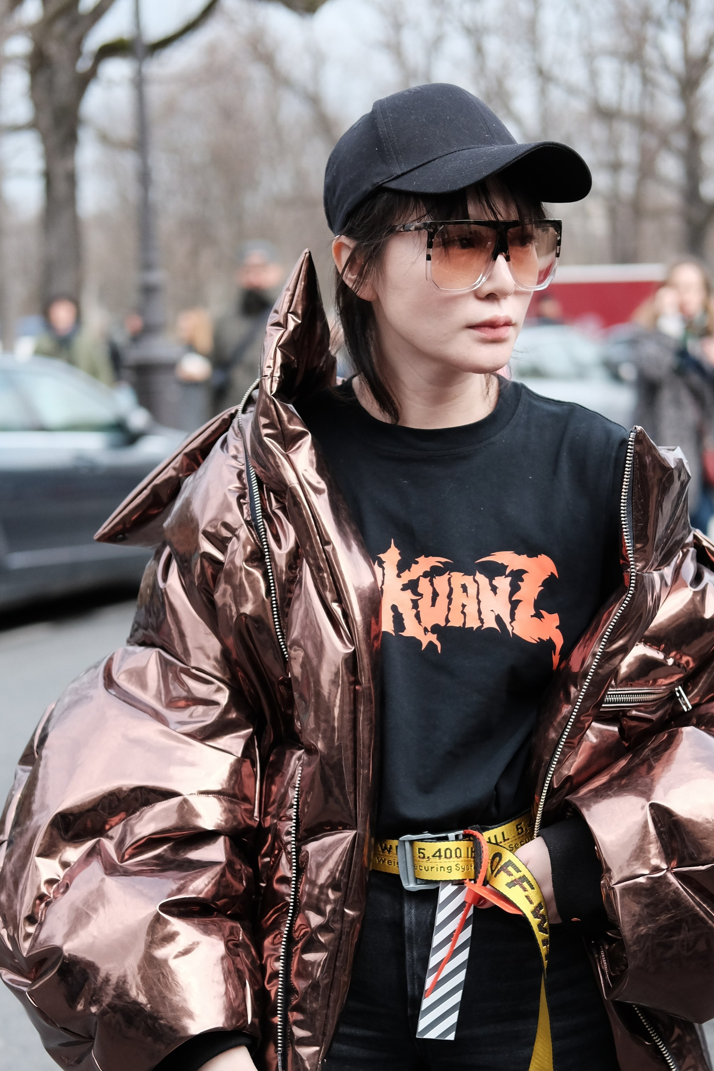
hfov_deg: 19.5
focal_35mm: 70
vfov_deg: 28.8
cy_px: 645
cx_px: 370
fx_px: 2082
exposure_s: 1/4000
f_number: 2
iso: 800
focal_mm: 35
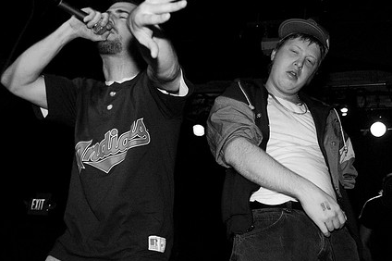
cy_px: 125
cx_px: 242
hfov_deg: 47.1
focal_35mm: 41
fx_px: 446
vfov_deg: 32.6
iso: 800
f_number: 3.2
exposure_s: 1/60
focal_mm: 20
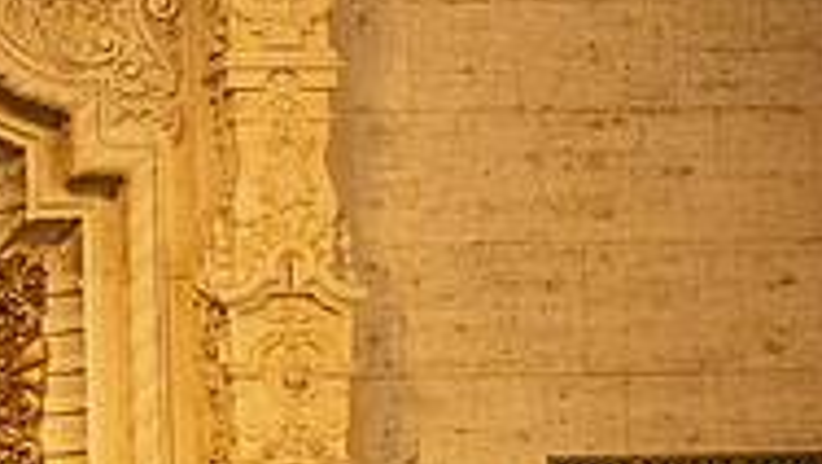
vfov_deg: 5.3
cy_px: 812
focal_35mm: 226
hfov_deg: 9.4
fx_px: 4929
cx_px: -271
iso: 2000
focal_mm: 70
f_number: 2.8
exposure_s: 1/200
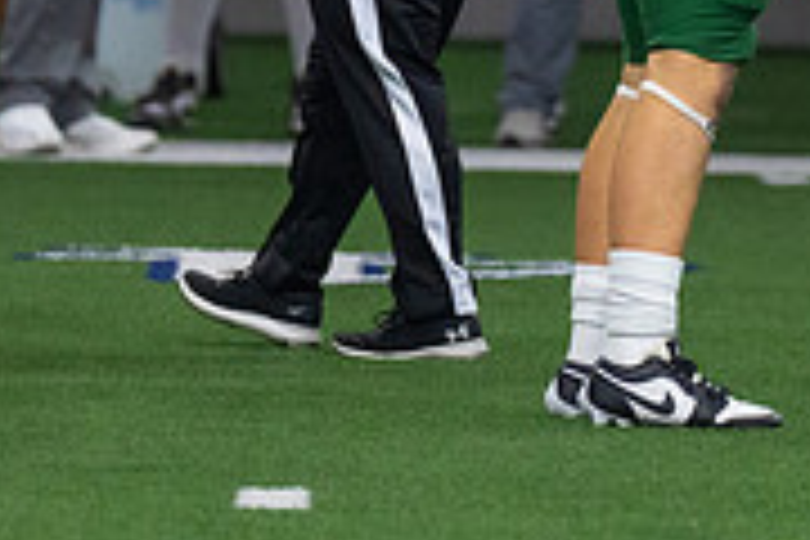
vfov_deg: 1.4
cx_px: 719
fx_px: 22881
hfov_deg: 2.0
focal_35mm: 1017
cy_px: -337
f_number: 2.8
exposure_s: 1/1250
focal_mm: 200
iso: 1600
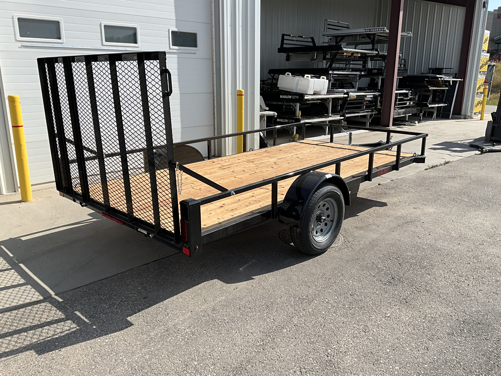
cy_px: 188
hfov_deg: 61.7
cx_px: 250
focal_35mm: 29
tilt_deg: -14.6
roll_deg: -1.0
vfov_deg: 48.2
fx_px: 420
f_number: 1.8
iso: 25
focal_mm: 3
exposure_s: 1/2058
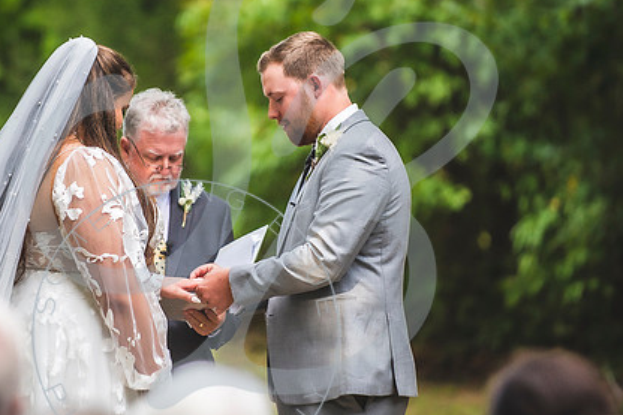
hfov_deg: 7.4
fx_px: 4826
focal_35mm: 279
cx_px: 261
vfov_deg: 4.9
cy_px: 208
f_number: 2.8
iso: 640
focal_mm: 200
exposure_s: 1/640
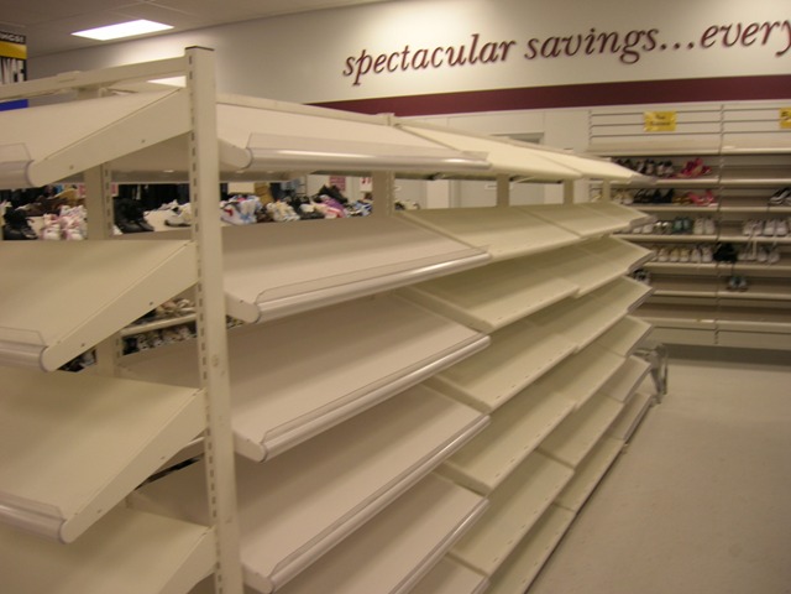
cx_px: 396
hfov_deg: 54.0
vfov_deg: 41.8
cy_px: 297
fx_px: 777
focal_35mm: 34
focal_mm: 5.7
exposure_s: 1/25.6
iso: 50
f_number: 2.9
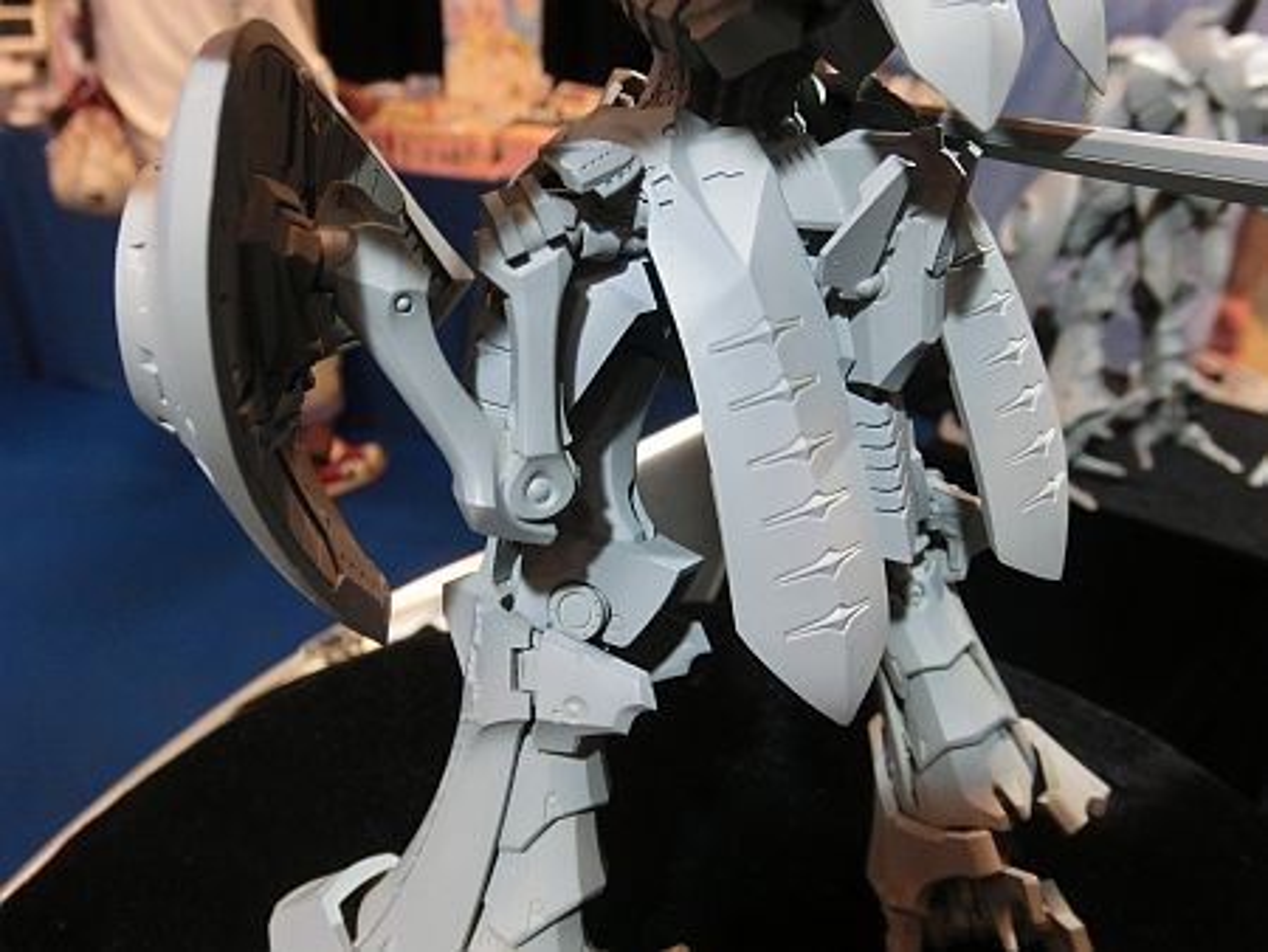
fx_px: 1026
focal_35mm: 28
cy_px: 476
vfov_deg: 49.8
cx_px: 634
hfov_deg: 63.4
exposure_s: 1/60
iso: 640
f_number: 3
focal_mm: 5
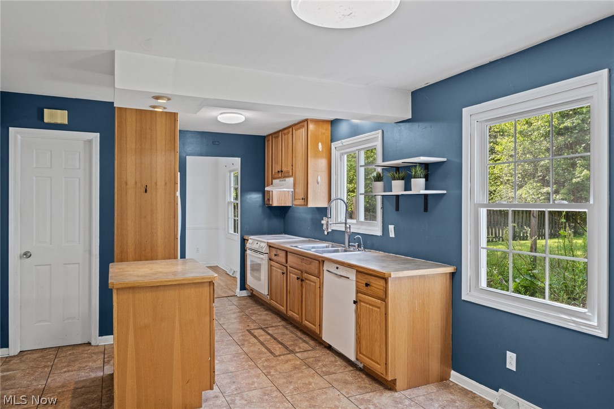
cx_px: 307
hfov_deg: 73.8
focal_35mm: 24
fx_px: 409
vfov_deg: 53.1
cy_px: 204
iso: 250
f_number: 9
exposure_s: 1/2.5
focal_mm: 24
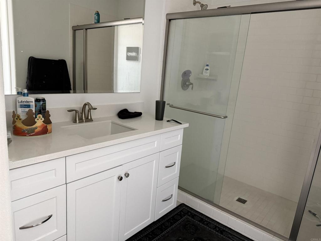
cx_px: 160
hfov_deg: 71.6
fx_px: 223
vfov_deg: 56.8
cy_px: 120
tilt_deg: -11.6
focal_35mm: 24
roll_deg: -4.4
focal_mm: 6.76
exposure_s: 1/60
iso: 640
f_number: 1.78
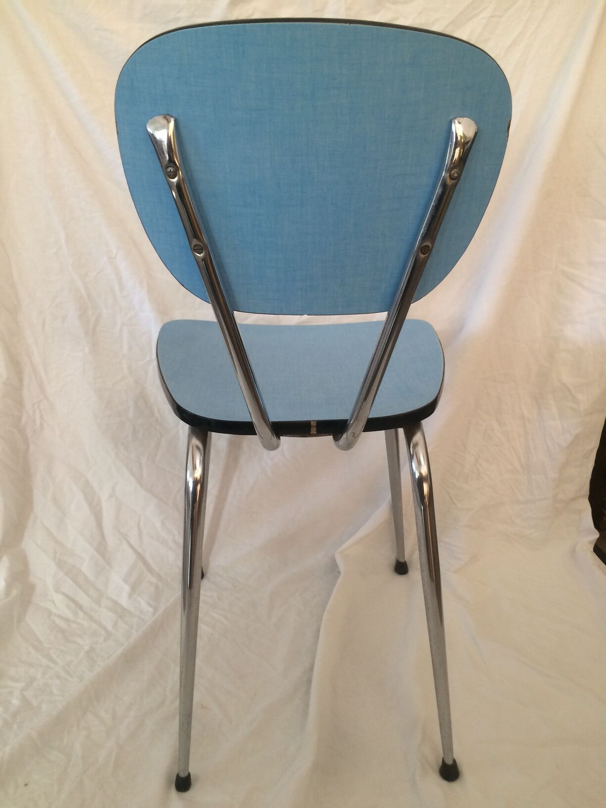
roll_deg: +0.6
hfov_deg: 48.2
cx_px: 303
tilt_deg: -24.9
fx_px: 677
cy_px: 404
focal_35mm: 29
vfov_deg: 61.7
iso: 100
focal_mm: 4.15
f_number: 2.2
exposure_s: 1/33
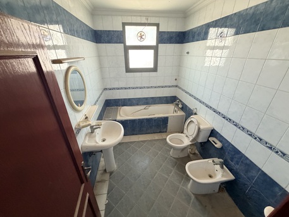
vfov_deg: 85.7
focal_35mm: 14
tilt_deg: -24.4
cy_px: 108
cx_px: 144
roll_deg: -0.2
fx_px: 117
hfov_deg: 102.0
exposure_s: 1/60
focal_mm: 2.22
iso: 500
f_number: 2.2
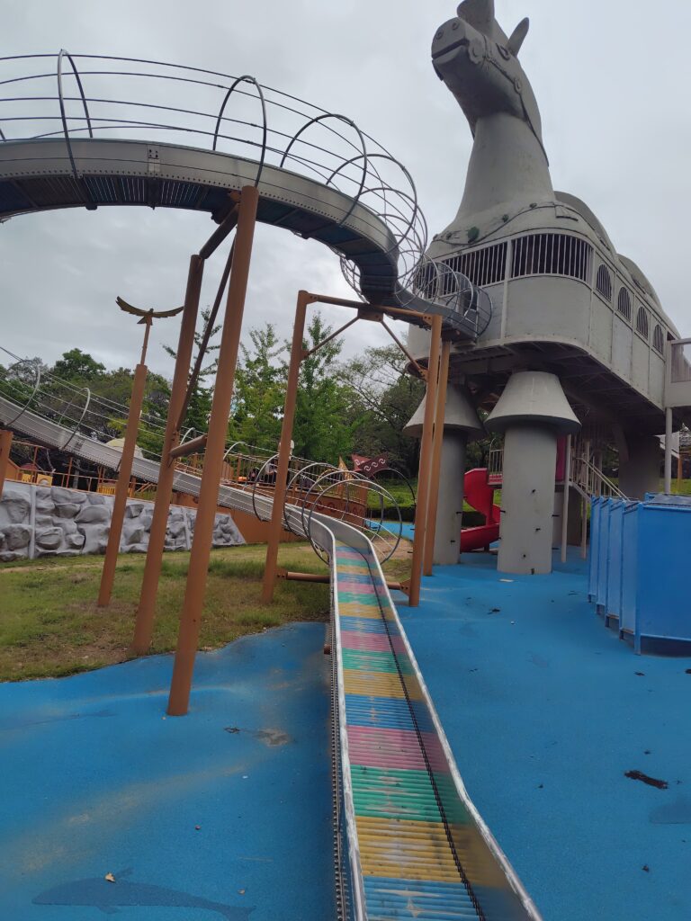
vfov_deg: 73.9
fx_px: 612
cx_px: 346
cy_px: 460
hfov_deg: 58.9
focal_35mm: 23
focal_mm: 5.6
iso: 50
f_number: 1.9
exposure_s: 1/2644
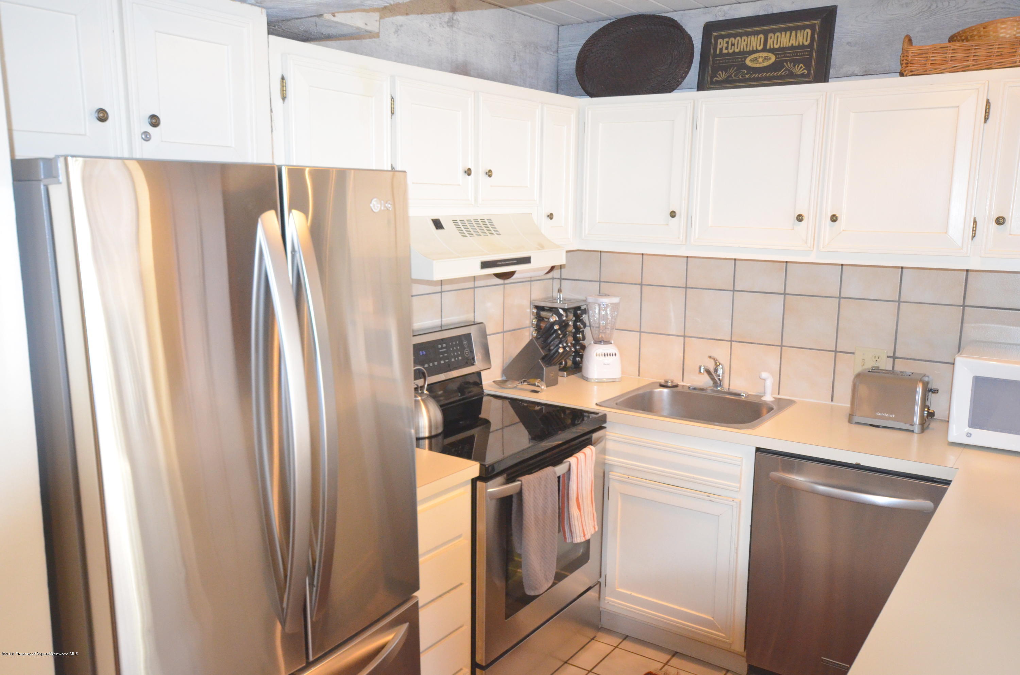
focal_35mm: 30
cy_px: 338
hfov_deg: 62.0
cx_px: 510
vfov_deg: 43.4
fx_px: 848
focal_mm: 20
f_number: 5.6
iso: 2200
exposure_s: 1/60
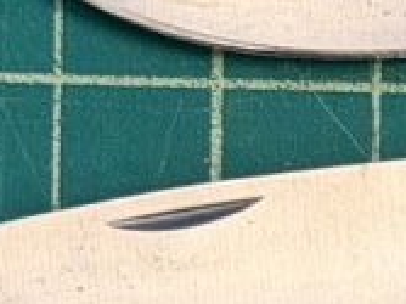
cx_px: 761
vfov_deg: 5.0
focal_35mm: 295
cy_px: 581
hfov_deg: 6.6
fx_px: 3457
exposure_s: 1/120
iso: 50
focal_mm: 6.76
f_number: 1.78
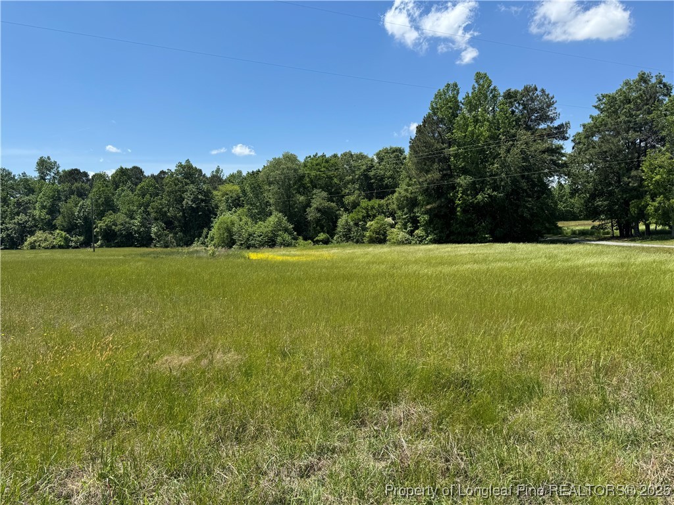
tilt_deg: -3.5
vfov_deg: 56.8
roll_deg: +1.3
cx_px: 337
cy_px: 252
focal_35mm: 24
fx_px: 467
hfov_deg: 71.6
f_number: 1.78
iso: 80
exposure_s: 1/3802
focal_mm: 6.76
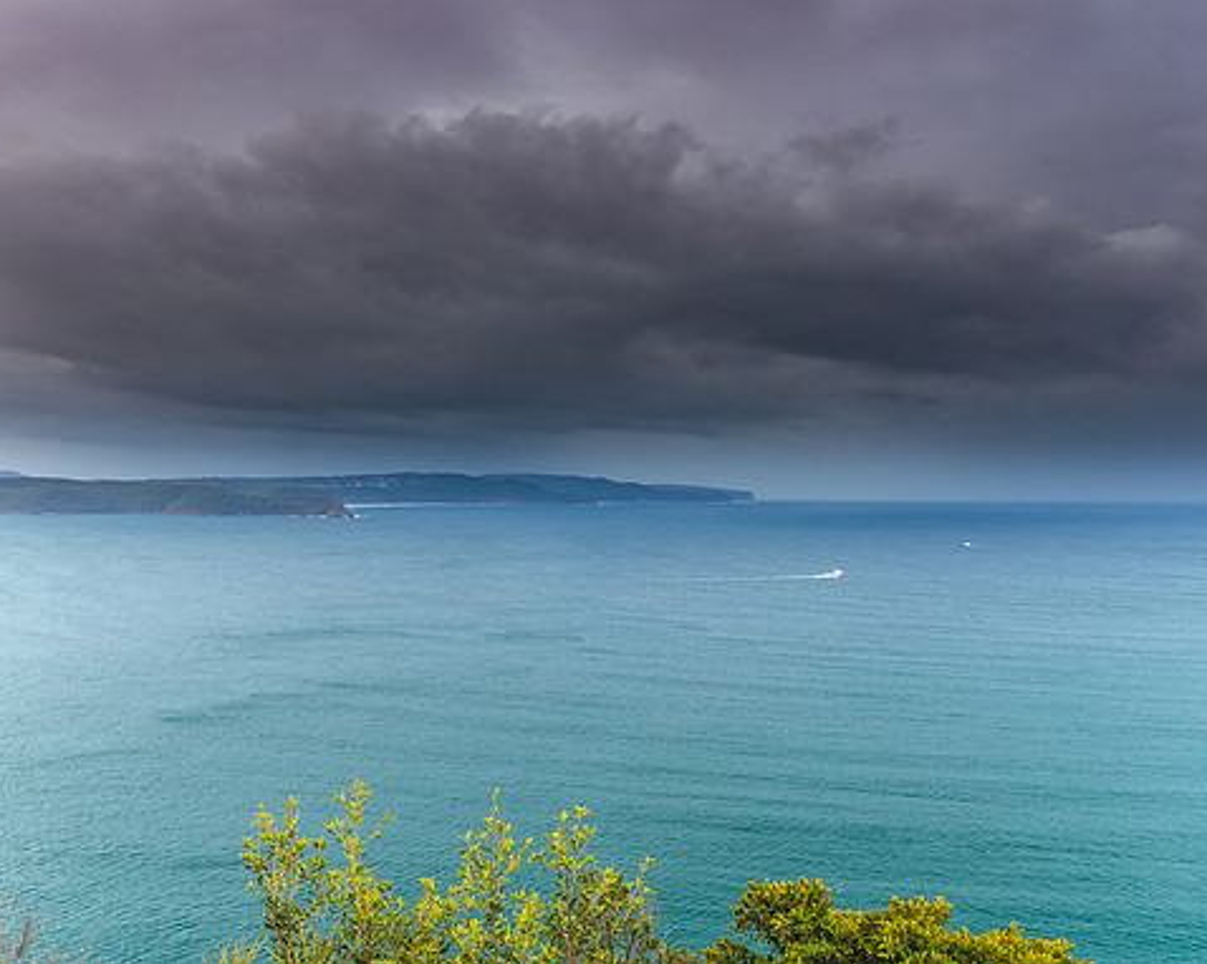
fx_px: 1535
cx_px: 611
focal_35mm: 43
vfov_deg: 34.9
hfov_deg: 42.9
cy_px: 478
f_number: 7.1
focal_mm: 25
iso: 200
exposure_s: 1/2.5
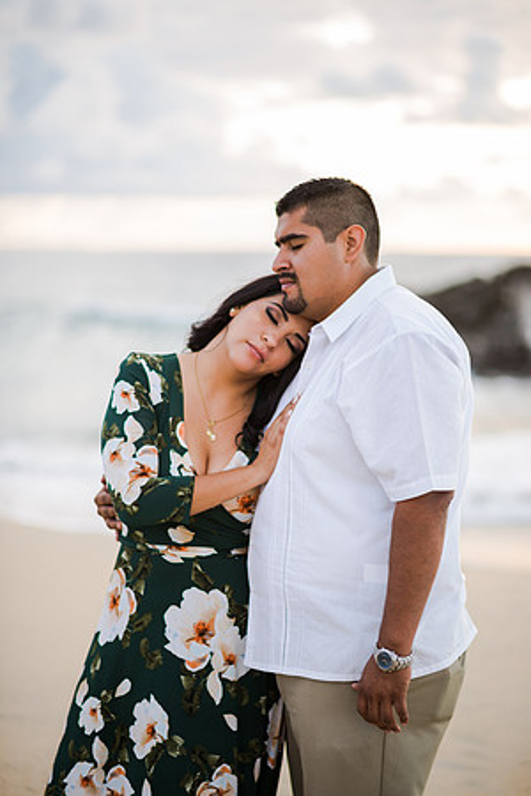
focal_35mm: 85
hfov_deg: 16.1
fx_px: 1880
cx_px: 266
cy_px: 398
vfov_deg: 23.9
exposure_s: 1/250
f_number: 1.8
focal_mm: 85
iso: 64
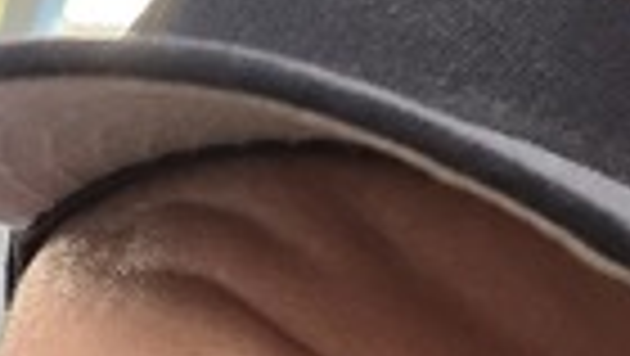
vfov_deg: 5.6
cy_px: 1492
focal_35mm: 183
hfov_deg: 11.7
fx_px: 3059
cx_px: 207
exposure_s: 1/120
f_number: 1.7
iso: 250
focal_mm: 6.3
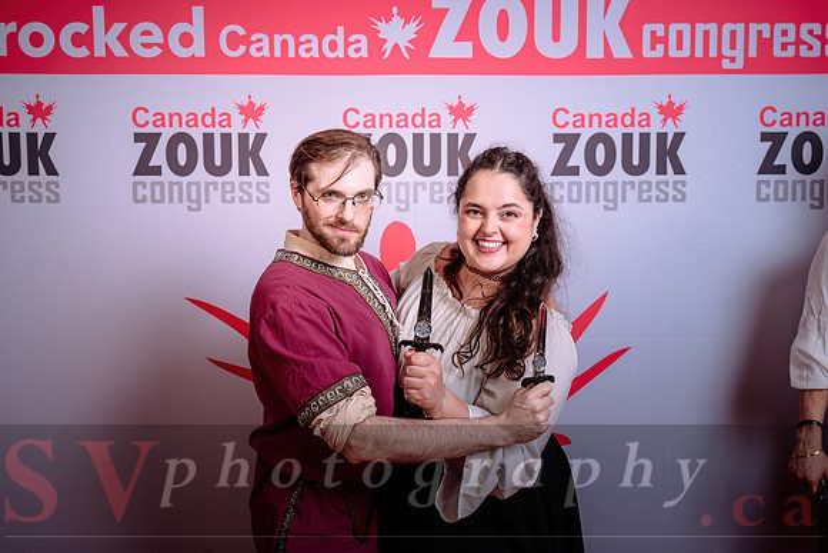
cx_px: 414
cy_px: 276
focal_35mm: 36
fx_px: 828
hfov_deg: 53.1
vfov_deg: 36.9
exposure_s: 1/125
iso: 100
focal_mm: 36
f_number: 5.6
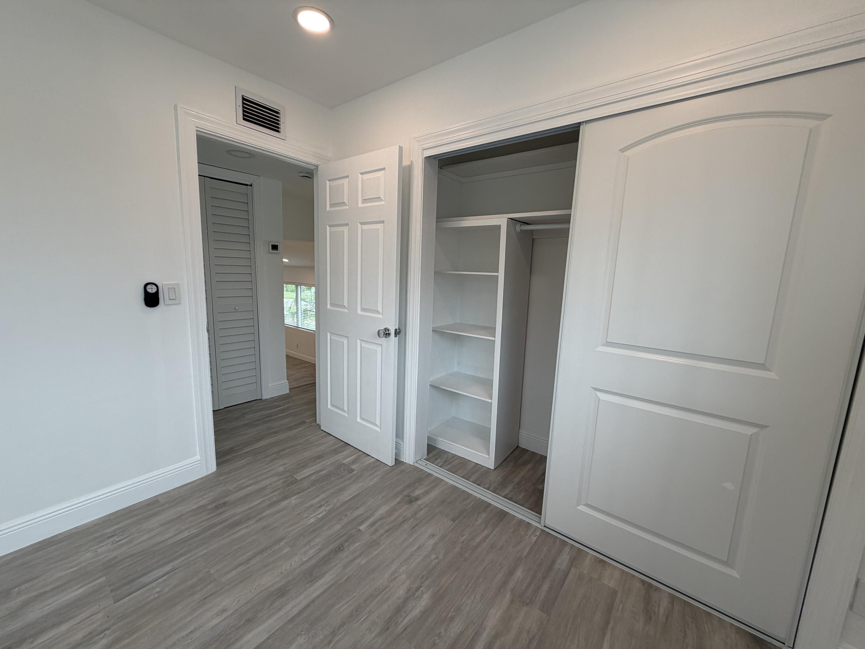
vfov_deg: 85.7
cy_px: 324
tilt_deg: -8.6
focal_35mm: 14
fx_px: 350
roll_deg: -2.2
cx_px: 432
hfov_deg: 102.1
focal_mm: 2.22
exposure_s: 1/120
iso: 50
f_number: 2.2
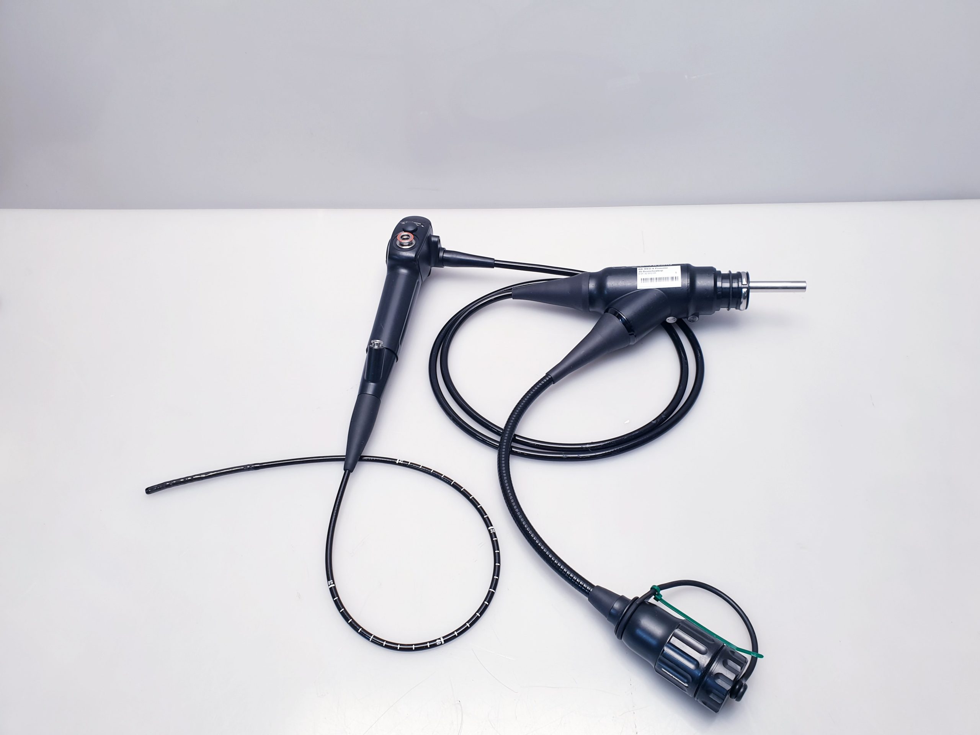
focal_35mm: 26
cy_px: 368
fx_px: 736
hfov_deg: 67.3
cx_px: 490
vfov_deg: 53.1
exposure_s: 1/50
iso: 64
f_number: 2.4
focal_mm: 4.3
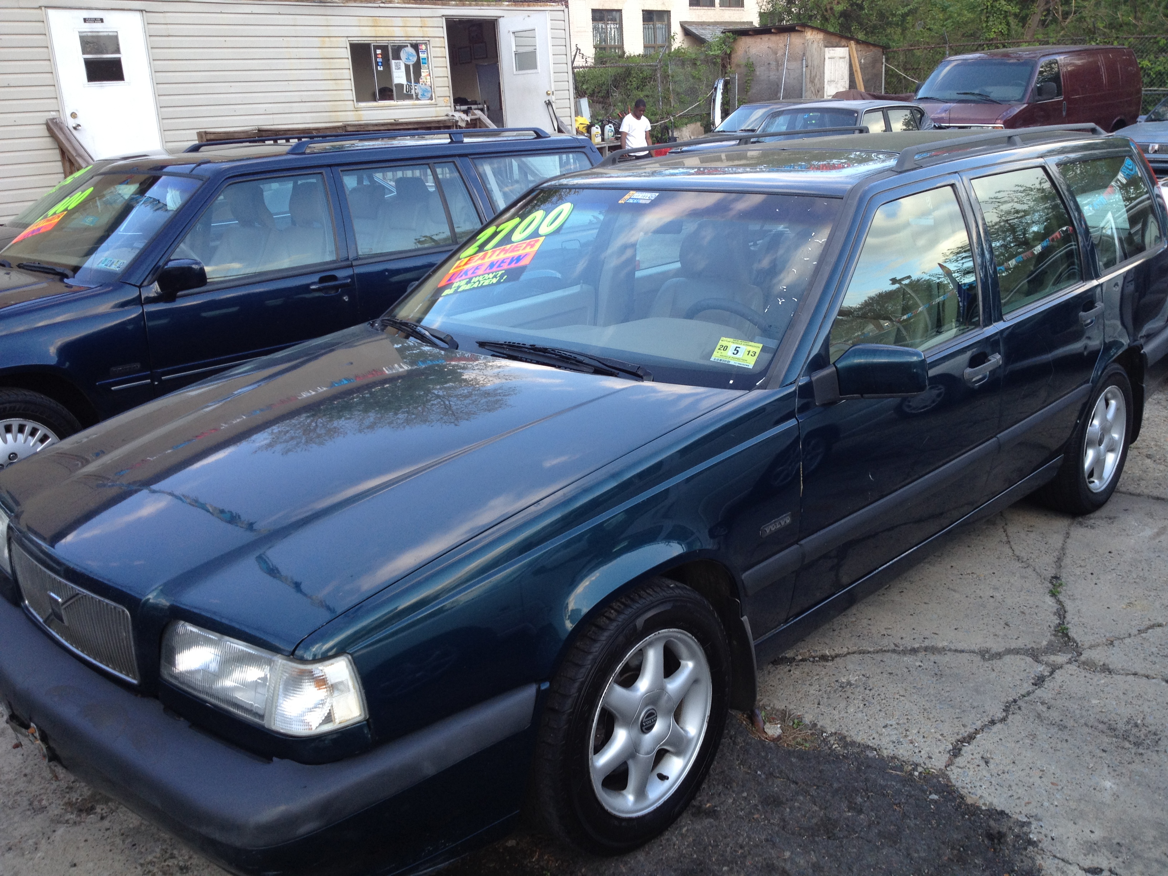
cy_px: 438
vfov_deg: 40.7
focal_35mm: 35
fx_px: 1181
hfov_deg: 52.6
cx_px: 584
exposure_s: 1/135
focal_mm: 4.28
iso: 64
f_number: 2.4
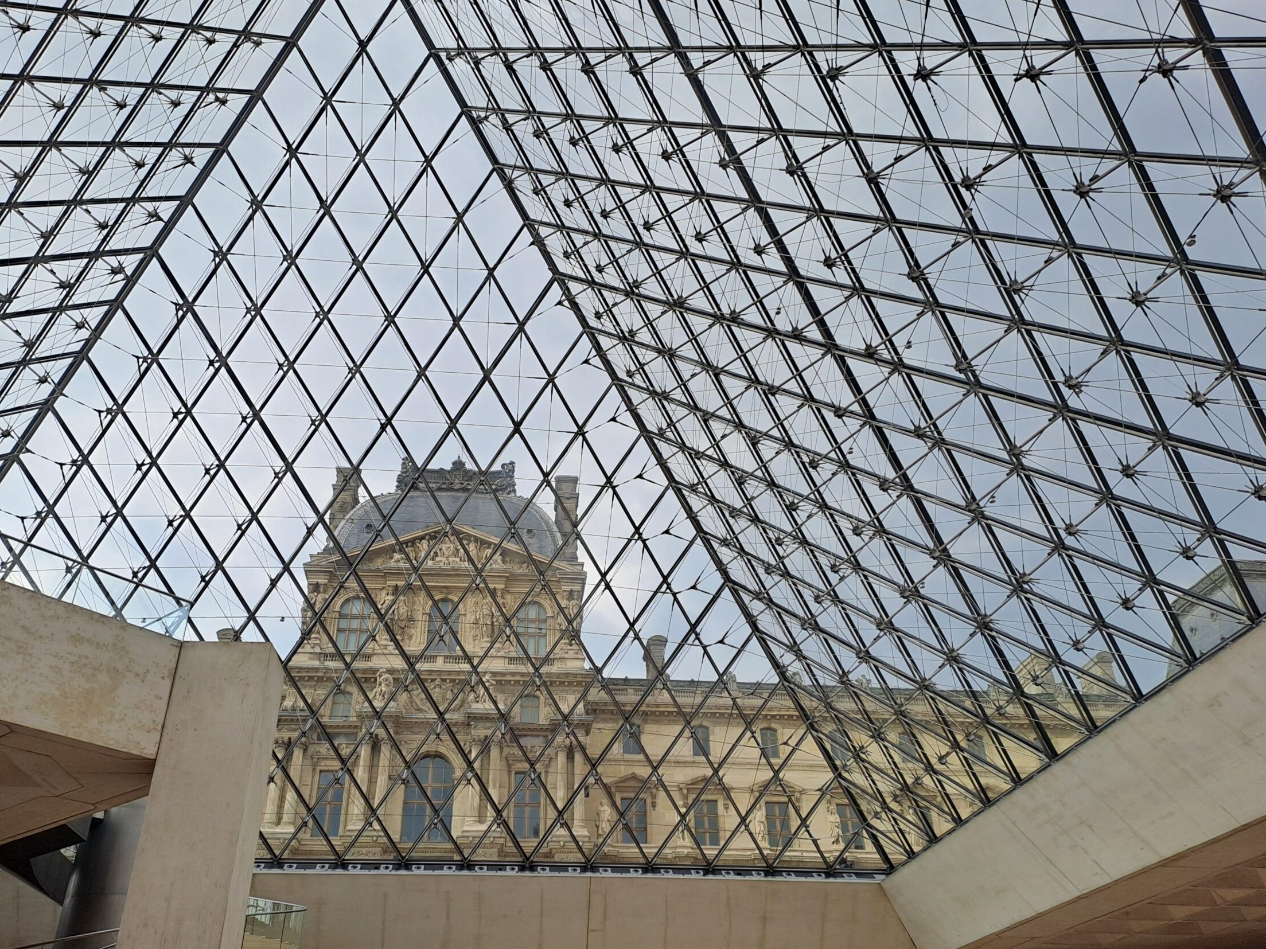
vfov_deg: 48.2
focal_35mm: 29
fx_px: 1061
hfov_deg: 61.5
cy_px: 456
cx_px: 572
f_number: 1.8
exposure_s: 1/584
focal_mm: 4.65
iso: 32
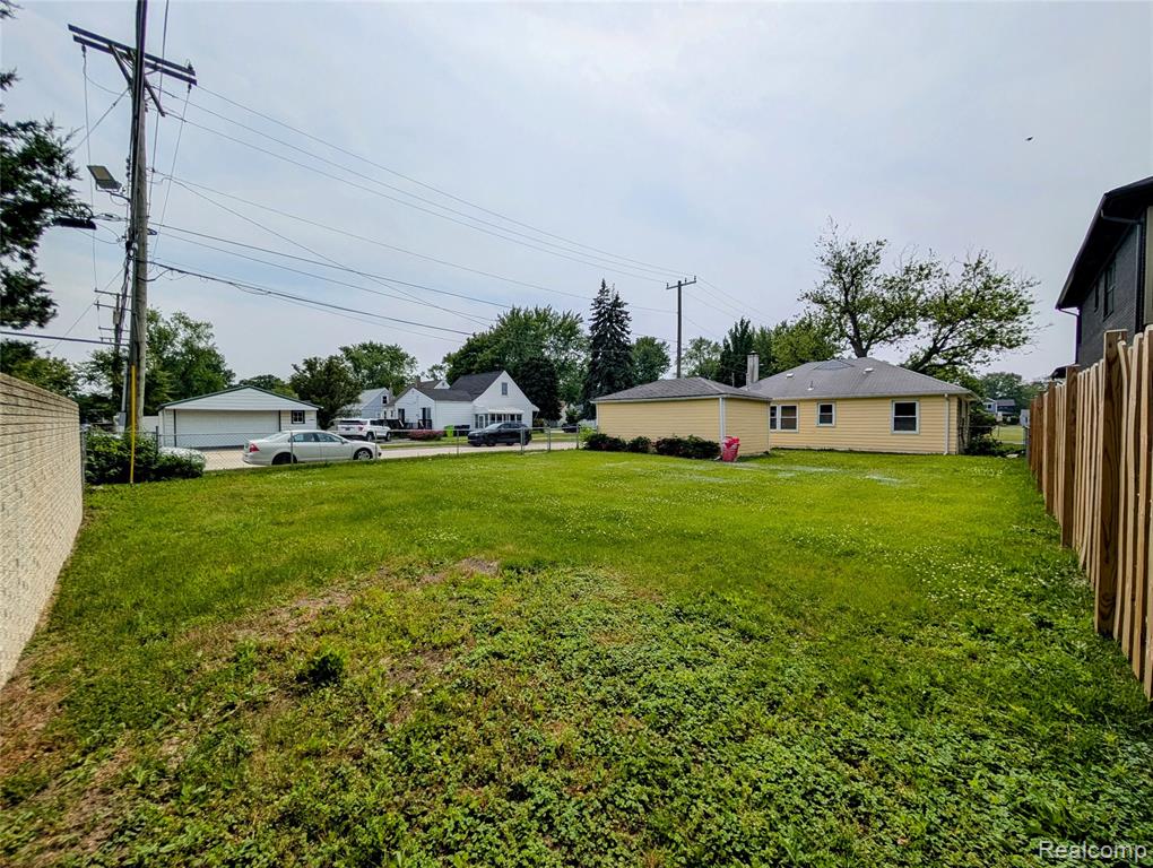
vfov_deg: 94.6
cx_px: 576
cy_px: 434
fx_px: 400
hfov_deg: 110.5
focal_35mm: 12
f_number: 1.7
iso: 53
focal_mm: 2.02
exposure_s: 1/5848
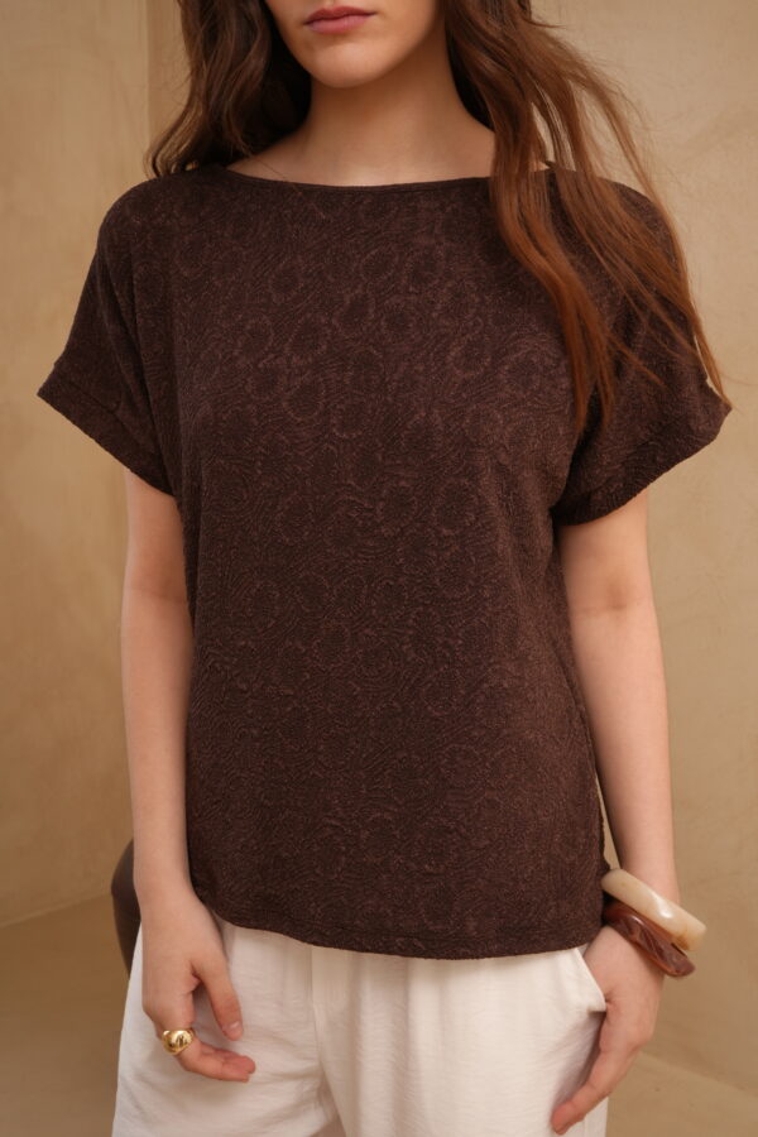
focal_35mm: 50
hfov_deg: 27.0
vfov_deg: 39.6
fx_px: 1579
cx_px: 379
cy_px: 568
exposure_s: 1/125
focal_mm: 50
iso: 640
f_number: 11
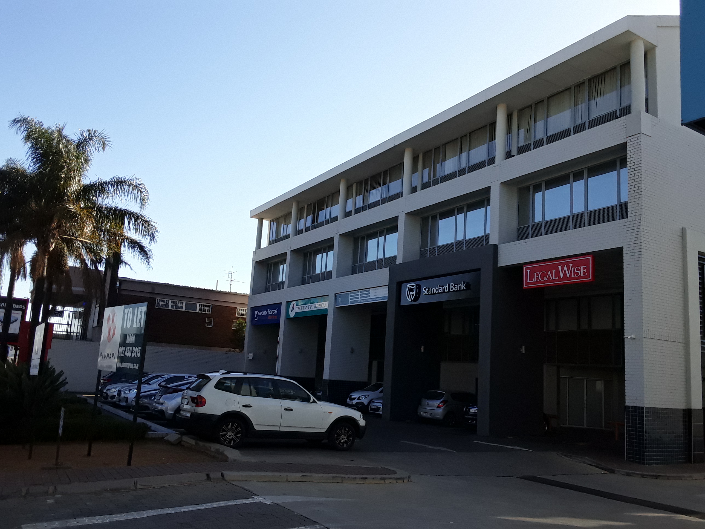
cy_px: 264
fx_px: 611
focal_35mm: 30
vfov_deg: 46.8
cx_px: 352
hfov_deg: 60.0
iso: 40
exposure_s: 1/740
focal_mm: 2.2
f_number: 1.9
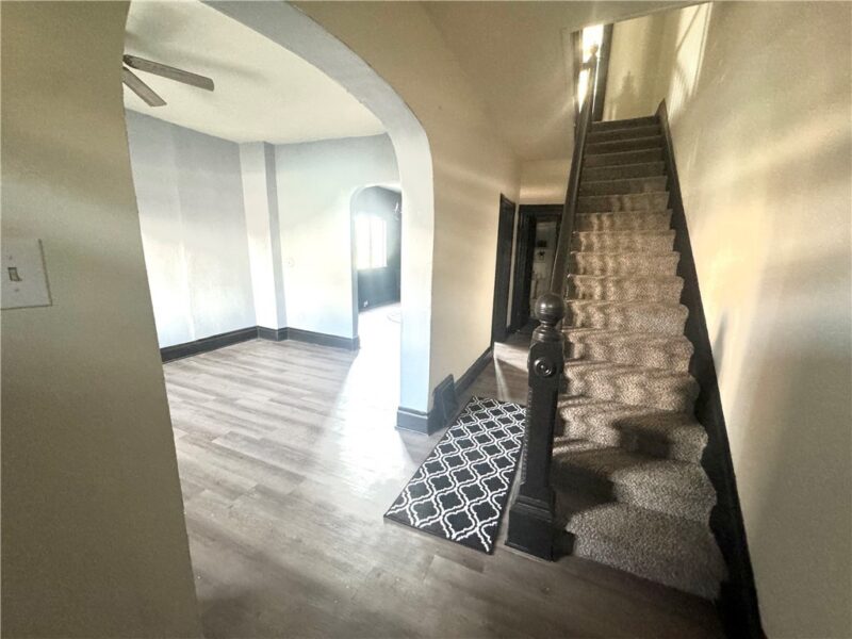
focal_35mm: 14
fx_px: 345
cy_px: 320
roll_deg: -0.8
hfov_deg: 102.1
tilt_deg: -11.7
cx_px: 426
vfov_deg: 85.7
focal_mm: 2.22
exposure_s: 1/60
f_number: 2.2
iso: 400
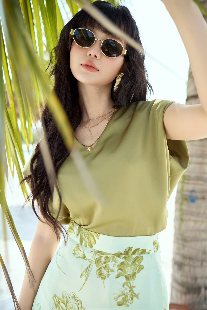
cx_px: 104
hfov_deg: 37.9
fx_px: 302
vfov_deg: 54.4
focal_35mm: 35
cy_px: 155
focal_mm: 35
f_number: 2.8
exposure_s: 1/800
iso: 200
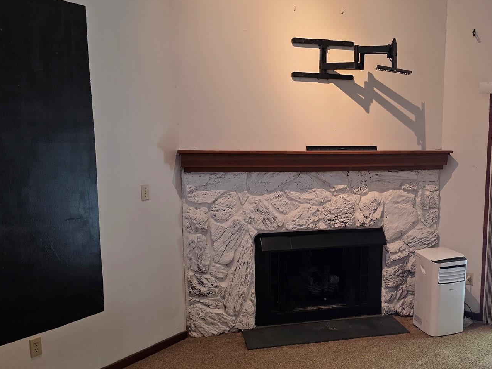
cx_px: 336
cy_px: 214
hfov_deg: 49.1
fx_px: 526
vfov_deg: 38.6
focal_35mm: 37
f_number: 1.7
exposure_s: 1/120
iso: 250
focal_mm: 6.3
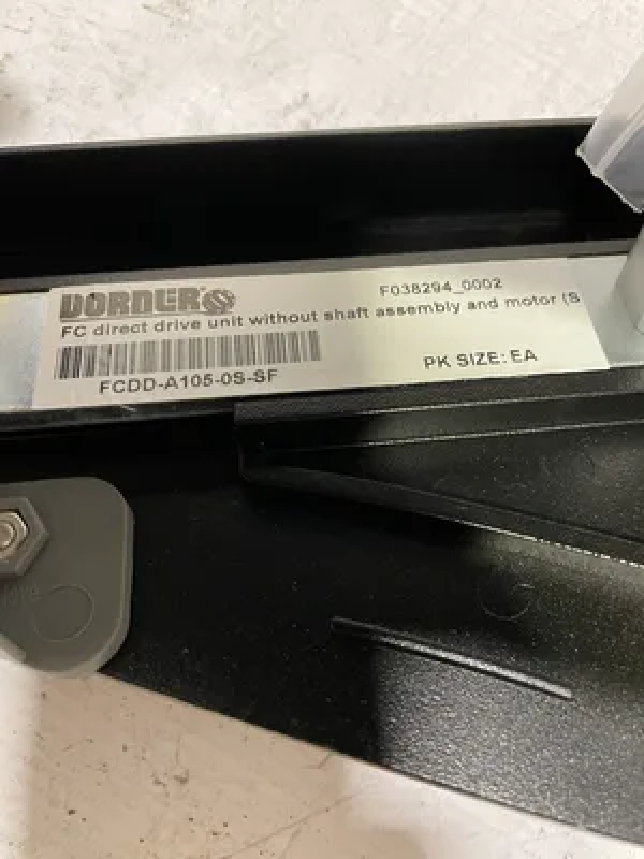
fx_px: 645
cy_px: 430
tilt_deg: -83.7
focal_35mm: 26
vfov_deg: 67.3
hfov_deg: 53.1
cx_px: 322
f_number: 1.6
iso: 500
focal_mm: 4.2
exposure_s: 1/30
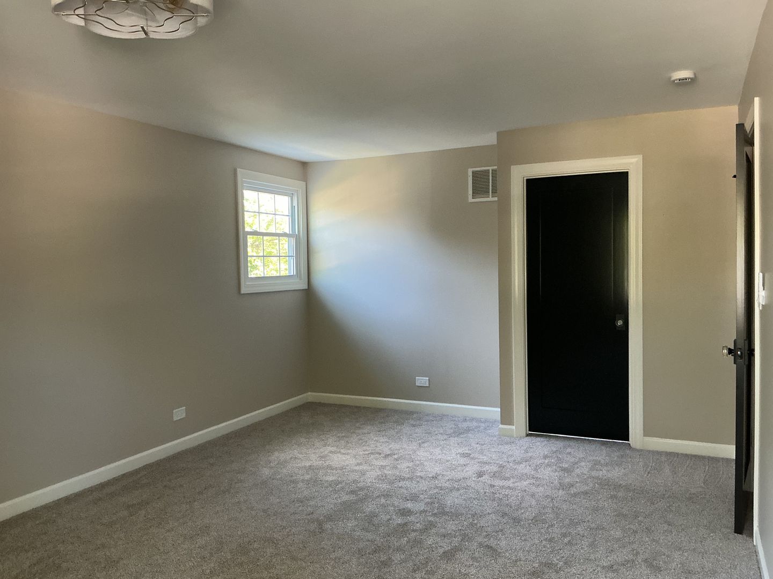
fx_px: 648
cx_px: 386
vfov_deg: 48.2
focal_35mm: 29
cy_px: 290
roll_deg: +1.4
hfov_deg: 61.7
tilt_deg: -2.0
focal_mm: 3
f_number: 1.8
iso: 200
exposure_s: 1/60
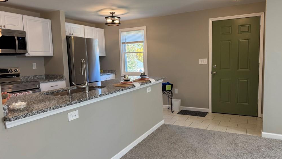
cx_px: 144
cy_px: 80
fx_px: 202
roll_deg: +1.6
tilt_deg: -6.7
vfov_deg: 42.9
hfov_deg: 69.9
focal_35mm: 27
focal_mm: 6.76
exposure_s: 1/120
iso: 125
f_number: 1.78
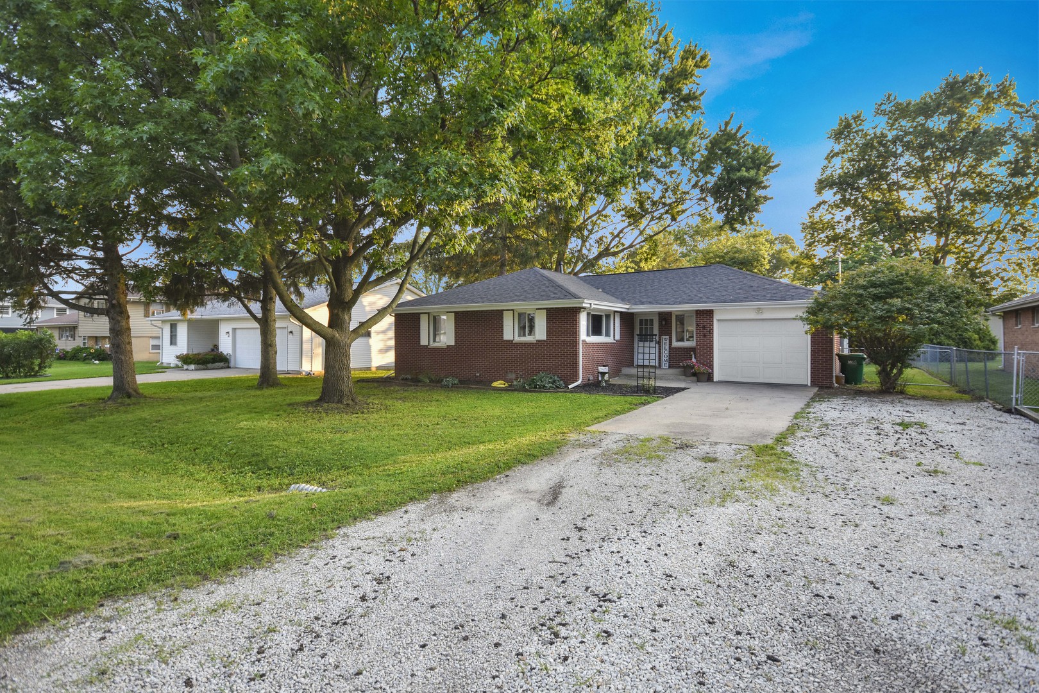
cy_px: 346
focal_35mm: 18
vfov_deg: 67.4
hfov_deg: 90.0
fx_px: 519
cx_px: 520
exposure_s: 1/125
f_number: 5.6
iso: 200
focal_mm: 12
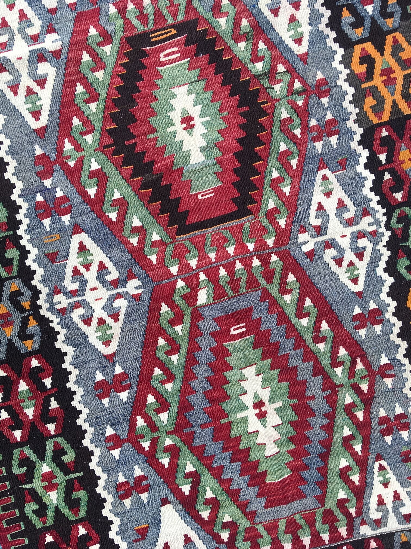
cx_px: 206
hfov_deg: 48.2
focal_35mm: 29
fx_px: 459
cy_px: 274
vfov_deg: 61.7
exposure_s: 1/102
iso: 25
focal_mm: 4.15
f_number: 2.2
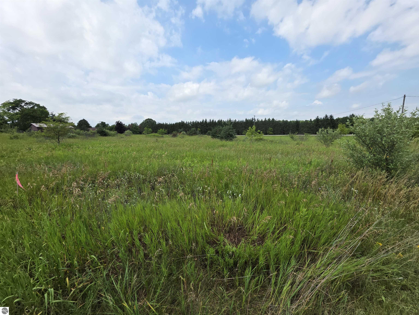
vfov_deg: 89.9
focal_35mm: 13
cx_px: 210
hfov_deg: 106.2
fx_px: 157
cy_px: 158
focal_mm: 2.2
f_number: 1.9
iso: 40
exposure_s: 1/1834
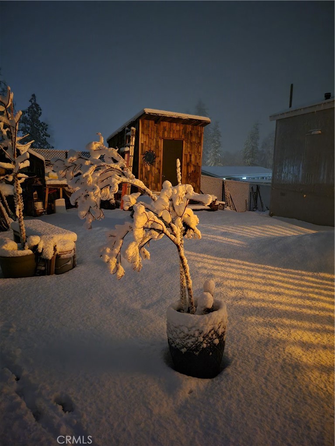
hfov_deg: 53.1
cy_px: 223
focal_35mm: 26
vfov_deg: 67.3
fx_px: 335
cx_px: 168
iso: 2000
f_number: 1.8
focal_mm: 5.4
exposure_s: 1/6
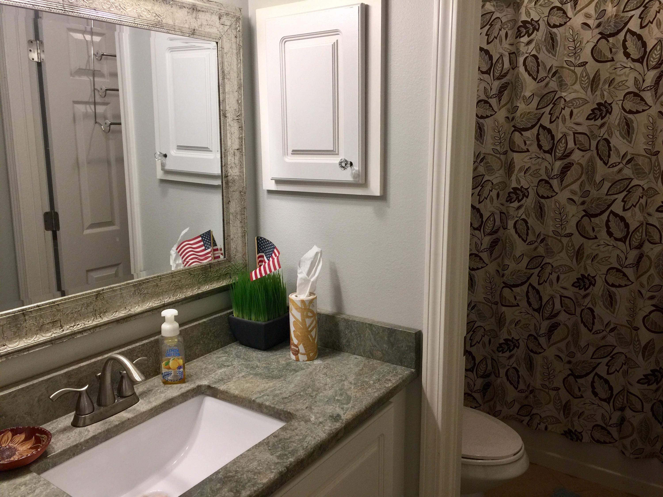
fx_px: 555
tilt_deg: -10.6
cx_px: 332
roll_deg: +0.7
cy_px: 248
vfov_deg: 48.2
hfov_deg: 61.7
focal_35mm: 29
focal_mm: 4.15
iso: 40
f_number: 2.2
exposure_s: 1/30
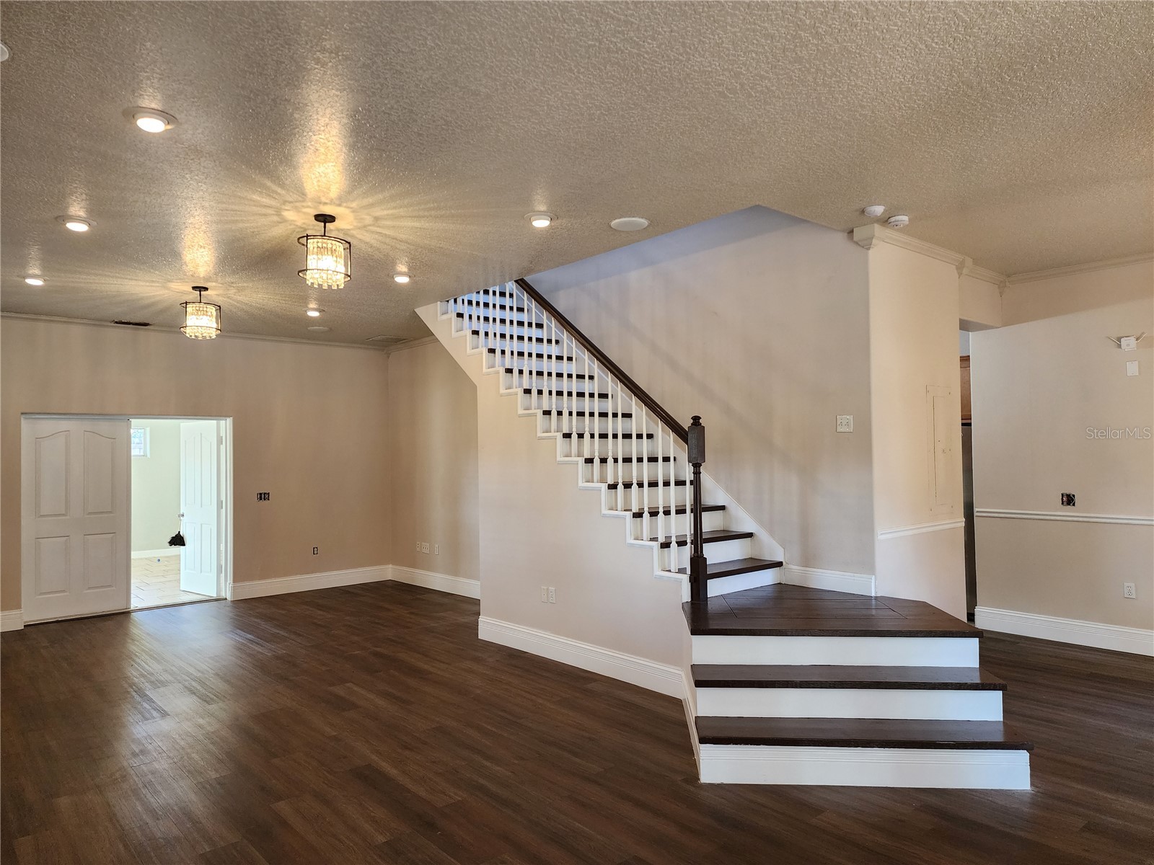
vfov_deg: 58.9
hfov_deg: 73.9
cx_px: 577
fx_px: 767
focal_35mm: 23
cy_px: 432
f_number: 1.8
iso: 400
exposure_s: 1/120
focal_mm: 6.4
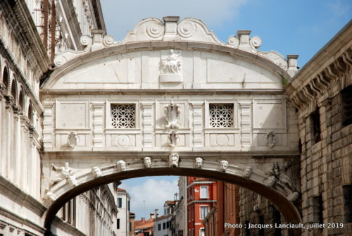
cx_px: 176
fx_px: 1028
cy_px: 118
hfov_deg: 19.4
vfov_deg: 13.1
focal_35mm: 105
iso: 100
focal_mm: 70
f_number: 6.3
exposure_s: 1/640
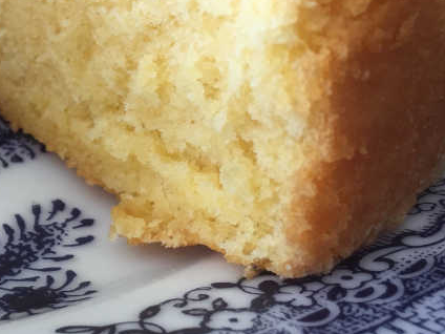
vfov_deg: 18.0
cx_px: -125
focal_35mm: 82
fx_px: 1054
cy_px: 147
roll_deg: -2.0
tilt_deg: -30.5
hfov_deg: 21.6
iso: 32
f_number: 2.2
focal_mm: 4.15
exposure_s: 1/100
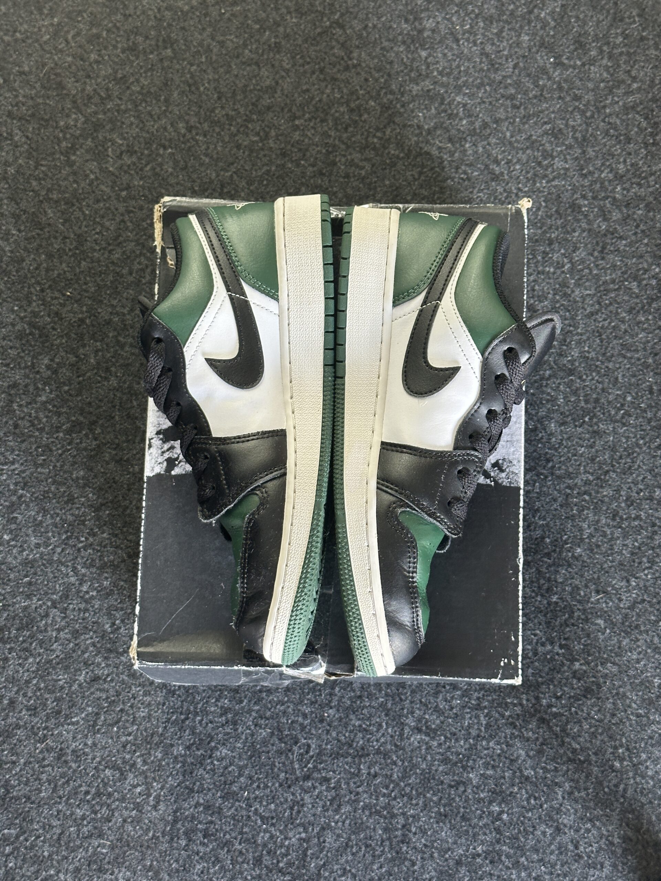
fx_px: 1222
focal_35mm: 48
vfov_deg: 39.7
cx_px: 330
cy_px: 440
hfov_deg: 30.3
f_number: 1.78
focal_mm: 6.86
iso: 160
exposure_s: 1/33
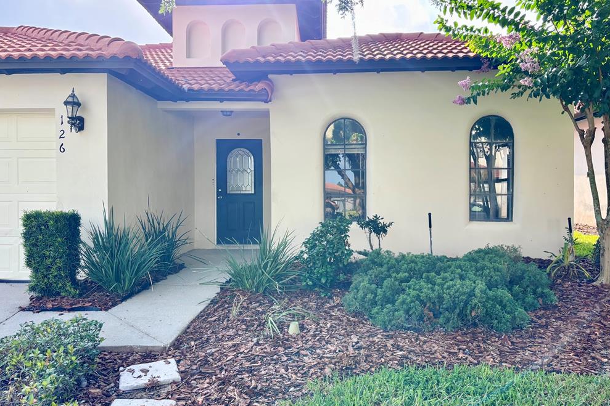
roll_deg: +0.5
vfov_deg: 46.4
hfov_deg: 65.5
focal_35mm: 28
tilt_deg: -1.3
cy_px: 207
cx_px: 305
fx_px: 474
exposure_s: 1/649
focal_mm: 5.96
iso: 50
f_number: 1.6
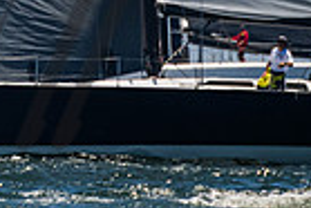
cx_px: -181
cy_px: -96
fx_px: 16855
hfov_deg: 1.1
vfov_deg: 0.7
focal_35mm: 1949
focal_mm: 400
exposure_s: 1/2500
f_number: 8
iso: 500
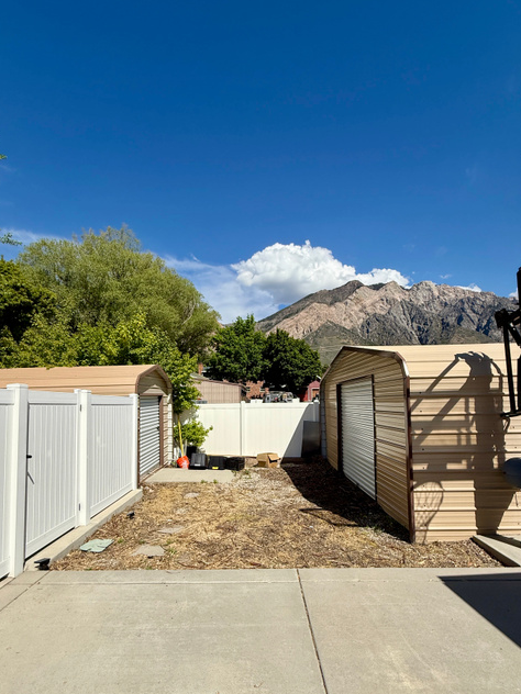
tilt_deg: +5.7
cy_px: 385
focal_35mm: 17
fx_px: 341
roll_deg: -1.4
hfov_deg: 74.7
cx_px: 247
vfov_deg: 90.7
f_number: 2.2
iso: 50
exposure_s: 1/4425
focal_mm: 2.22
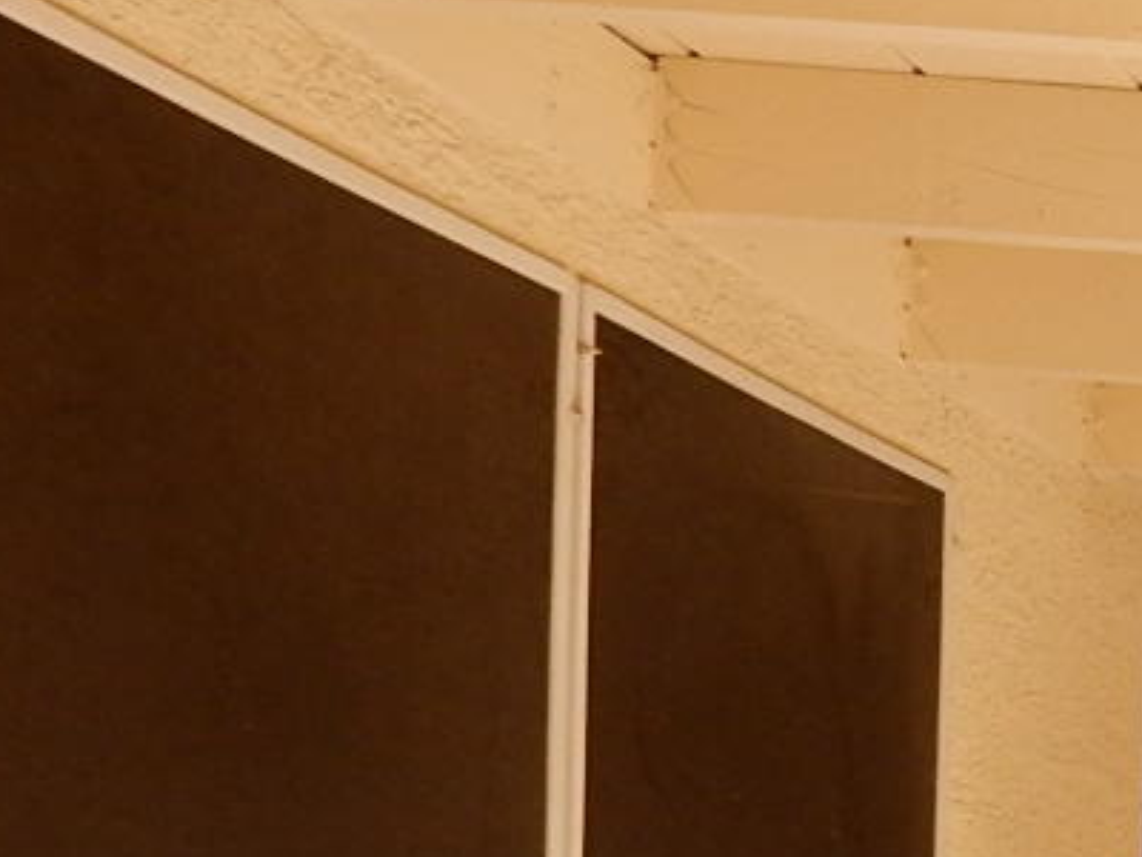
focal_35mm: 100
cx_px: 2156
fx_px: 3299
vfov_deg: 13.9
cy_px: 1283
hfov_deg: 16.1
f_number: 3.7
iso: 125
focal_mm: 4.5
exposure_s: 1/320
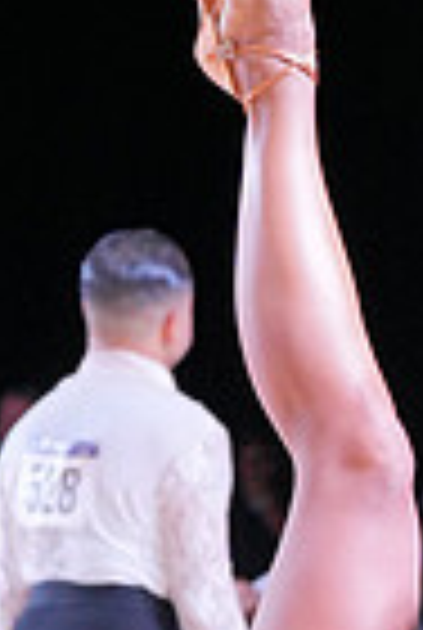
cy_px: 850
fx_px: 7173
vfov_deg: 5.0
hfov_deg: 3.4
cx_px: 461
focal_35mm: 409
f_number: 5.6
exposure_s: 1/400
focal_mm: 99
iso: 5000
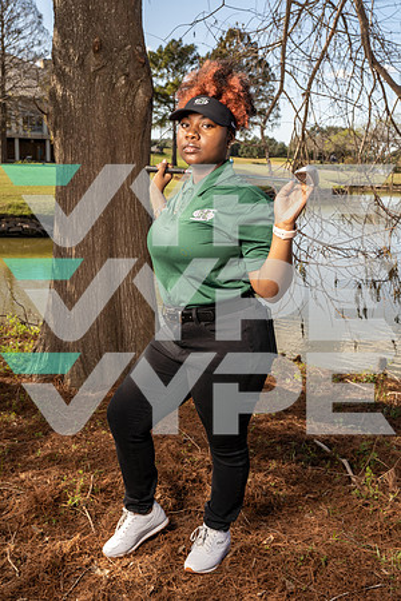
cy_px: 300
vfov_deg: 50.7
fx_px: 635
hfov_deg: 35.1
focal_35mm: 38
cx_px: 200
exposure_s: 1/250
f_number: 8
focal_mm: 38
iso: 125
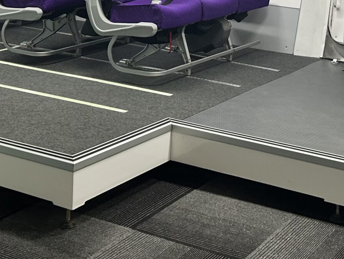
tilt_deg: -1.4
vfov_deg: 18.4
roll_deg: -1.5
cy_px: -74
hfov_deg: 25.9
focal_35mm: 75
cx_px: 225
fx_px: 746
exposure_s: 1/50
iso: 80
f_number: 1.5
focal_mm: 5.7
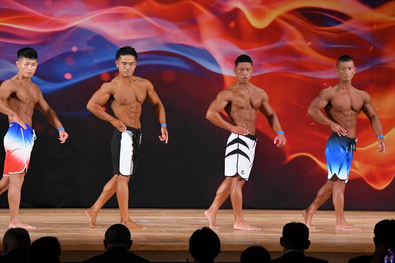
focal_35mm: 202
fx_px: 2215
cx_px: 198
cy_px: 132
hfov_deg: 10.2
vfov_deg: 6.8
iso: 3200
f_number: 5.6
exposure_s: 1/400
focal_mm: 135
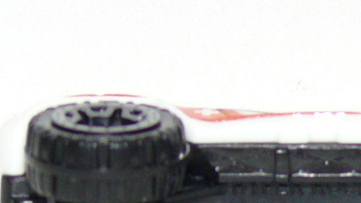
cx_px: 322
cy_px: 289
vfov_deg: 3.0
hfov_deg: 5.4
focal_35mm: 403
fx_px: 3857
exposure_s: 1/30
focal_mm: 16.8
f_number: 3.2
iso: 100
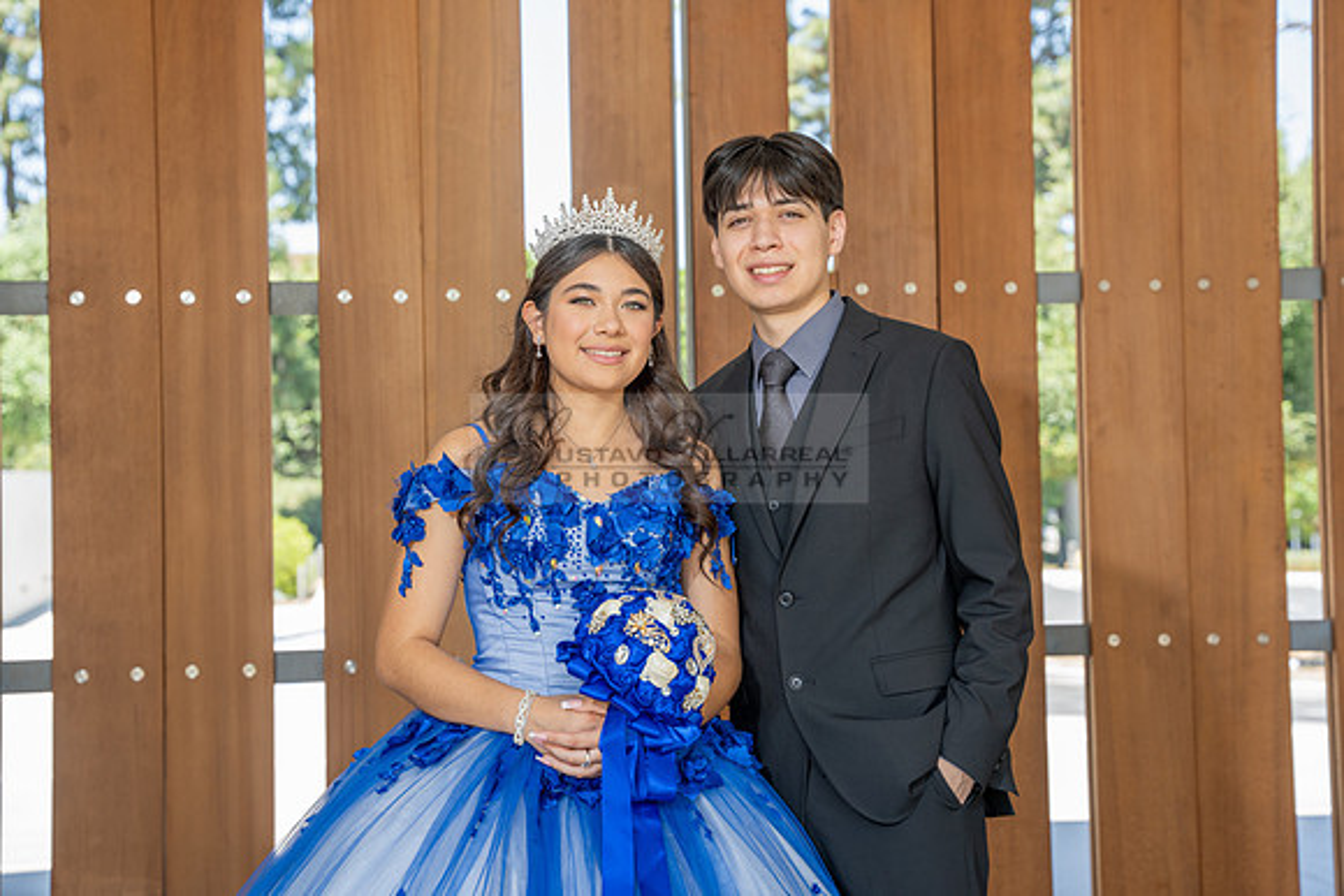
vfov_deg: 23.3
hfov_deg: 34.3
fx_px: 2177
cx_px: 672
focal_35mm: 58
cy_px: 448
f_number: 4.5
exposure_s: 1/125
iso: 125
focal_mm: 58.3
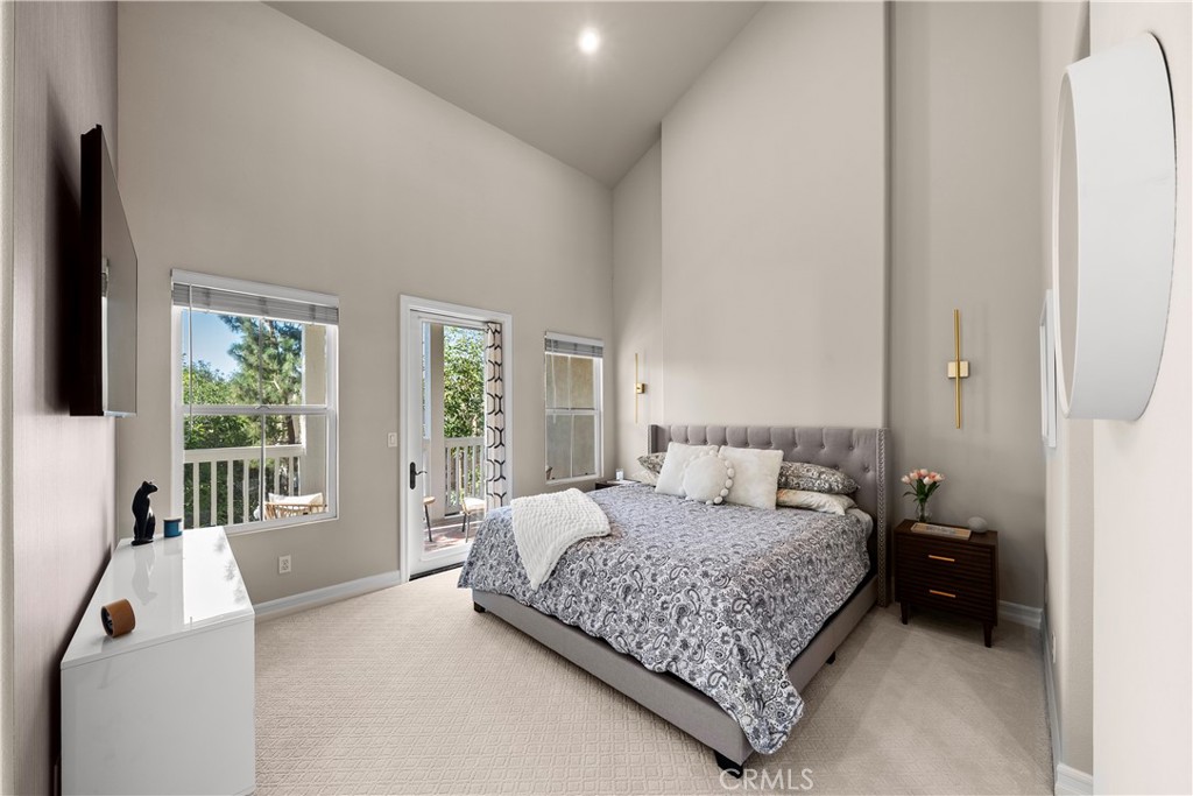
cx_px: 596
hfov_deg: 112.6
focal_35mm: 12
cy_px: 398
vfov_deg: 90.0
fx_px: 398
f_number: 9
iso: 200
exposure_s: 1/5
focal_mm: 12
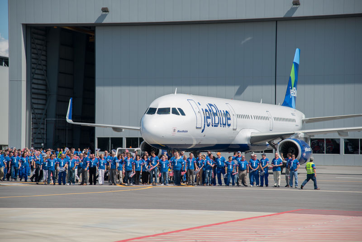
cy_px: 121
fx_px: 1207
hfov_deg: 17.1
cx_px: 181
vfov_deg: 11.4
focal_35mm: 120
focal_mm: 120
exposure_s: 1/2000
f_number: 4.5
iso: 400
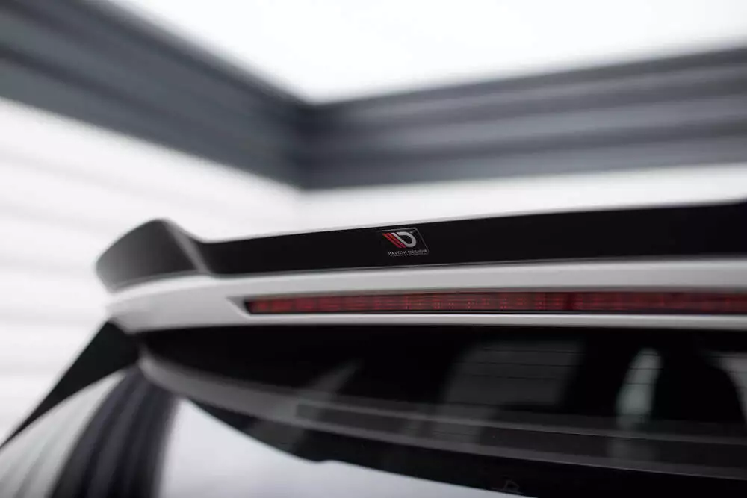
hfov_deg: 47.1
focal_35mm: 41
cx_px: 308
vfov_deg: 32.5
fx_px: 854
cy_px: 249
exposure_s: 1/160
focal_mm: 35
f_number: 2.5
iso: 500
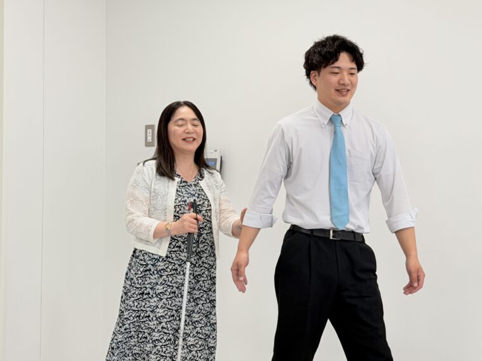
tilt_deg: -0.2
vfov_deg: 30.3
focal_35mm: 48
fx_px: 668
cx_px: 241
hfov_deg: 39.7
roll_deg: -0.2
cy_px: 180
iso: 50
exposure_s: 1/121
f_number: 1.78
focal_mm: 6.76
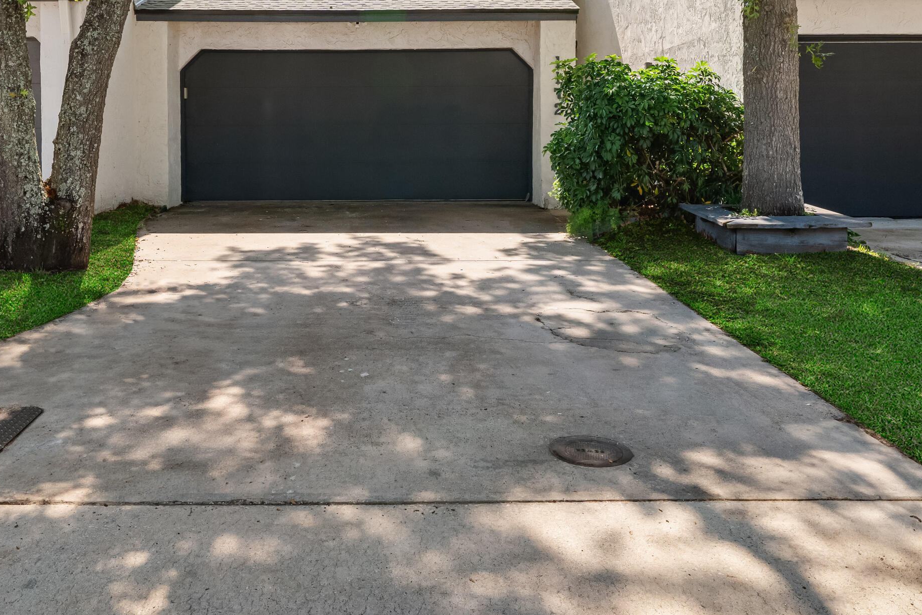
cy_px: 123
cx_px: 403
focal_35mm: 31
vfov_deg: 40.6
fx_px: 794
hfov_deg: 60.1
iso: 800
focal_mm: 19
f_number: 9
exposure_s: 1/250
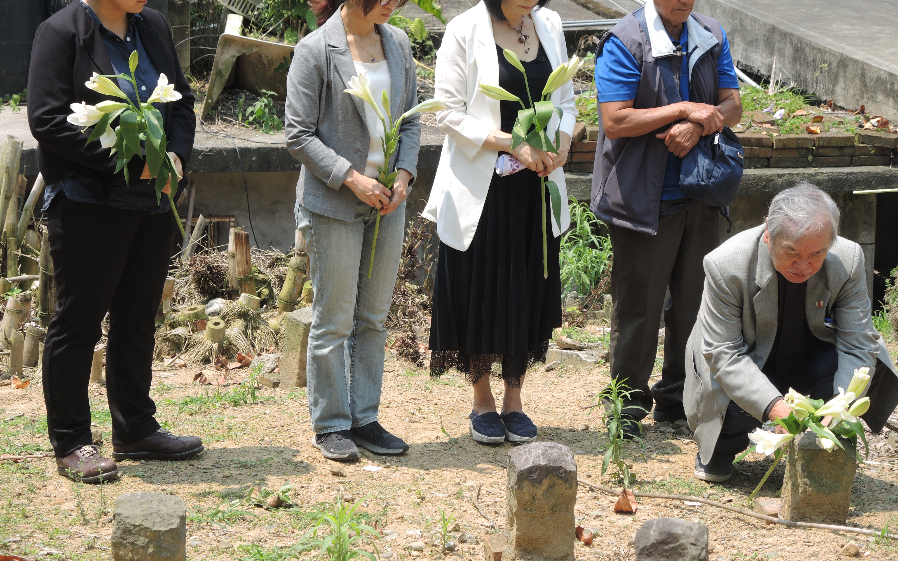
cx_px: 449
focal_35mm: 112
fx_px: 2741
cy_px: 244
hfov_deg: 18.6
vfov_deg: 11.7
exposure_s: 1/400
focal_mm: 22.1
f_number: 3.5
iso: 80
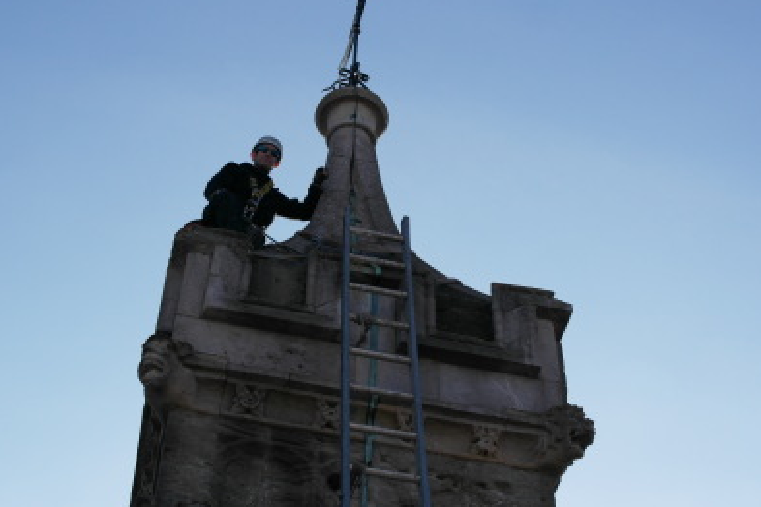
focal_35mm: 56
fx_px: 1184
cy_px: 212
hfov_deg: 35.6
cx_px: 352
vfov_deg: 24.2
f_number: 7.1
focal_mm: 28
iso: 200
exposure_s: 1/500
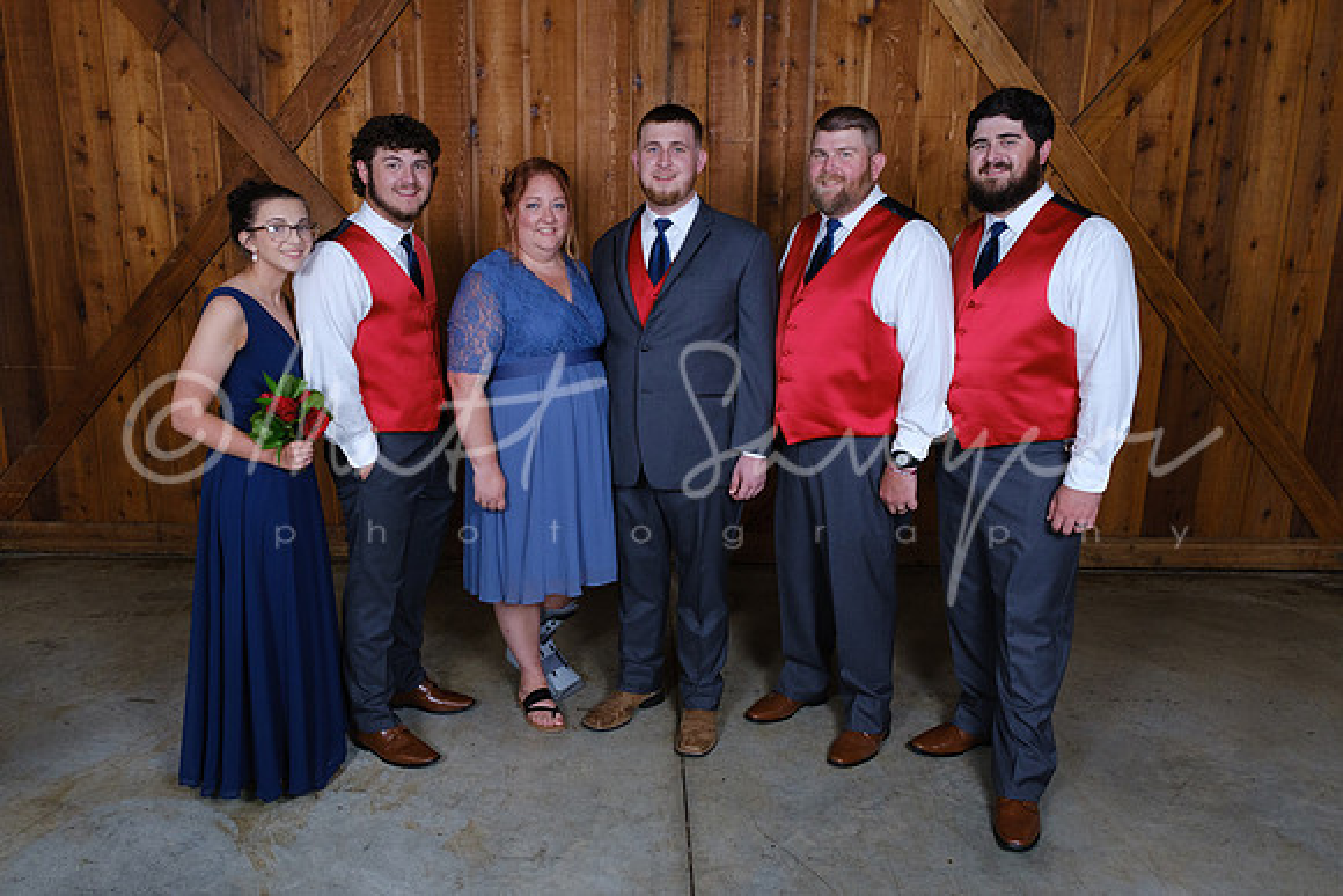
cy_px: 460
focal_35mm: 27
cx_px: 593
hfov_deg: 67.5
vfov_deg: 48.3
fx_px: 1000
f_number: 4.5
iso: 1600
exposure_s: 1/125
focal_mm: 16
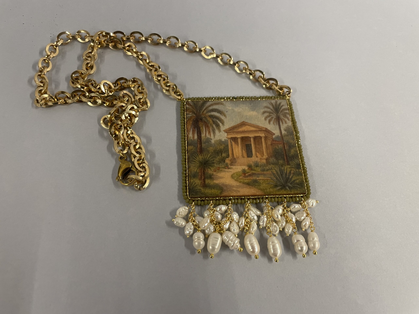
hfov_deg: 67.3
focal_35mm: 26
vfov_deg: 53.1
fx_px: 315
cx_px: 210
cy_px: 157
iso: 100
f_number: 1.6
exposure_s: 1/50
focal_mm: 4.2
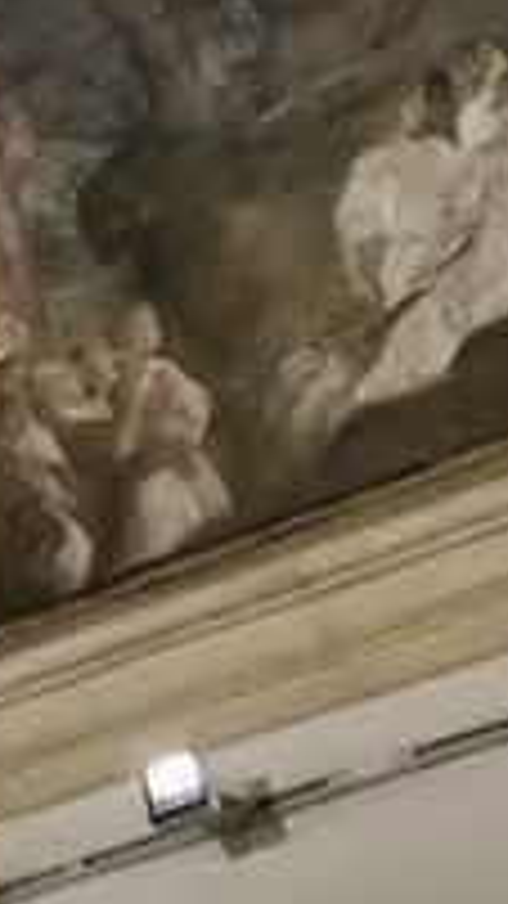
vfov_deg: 10.8
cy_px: -670
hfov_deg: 5.3
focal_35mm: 188
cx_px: -1902
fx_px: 4504
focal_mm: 20.3
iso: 6400
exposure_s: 1/52
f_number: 4.2
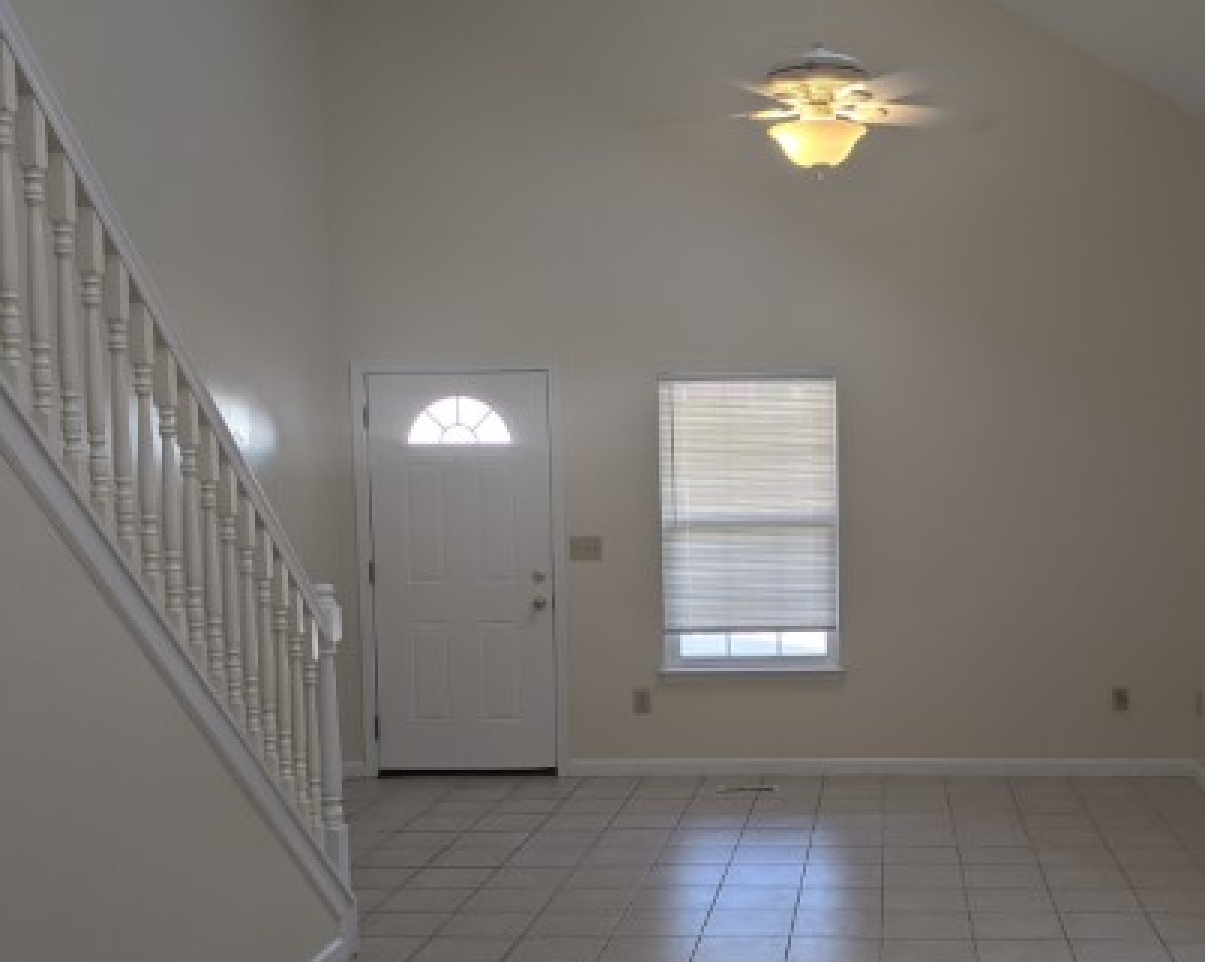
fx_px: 1497
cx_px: 788
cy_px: 590
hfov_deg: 43.3
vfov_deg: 35.5
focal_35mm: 42
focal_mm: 4.44
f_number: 1.8
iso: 54
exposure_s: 1/120
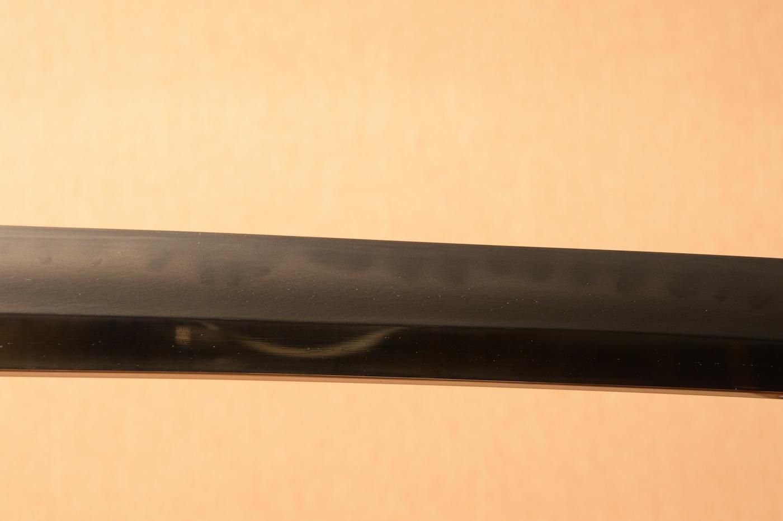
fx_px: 2445
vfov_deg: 12.2
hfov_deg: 18.2
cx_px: 392
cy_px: 260
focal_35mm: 112
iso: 400
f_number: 11
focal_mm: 75
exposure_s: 1/2
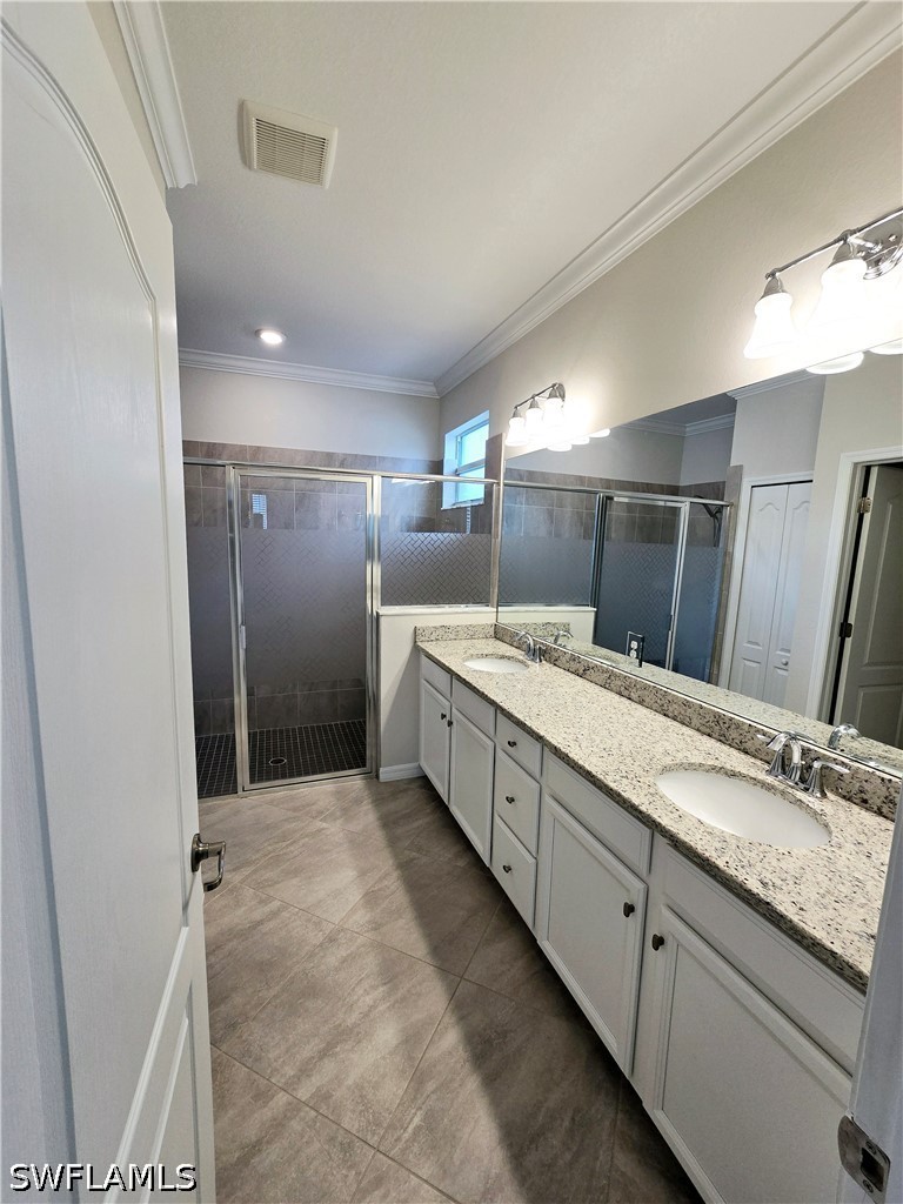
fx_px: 452
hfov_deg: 89.9
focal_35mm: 13
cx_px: 452
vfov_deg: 106.2
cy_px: 602
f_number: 2.2
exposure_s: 1/120
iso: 64
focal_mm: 2.2
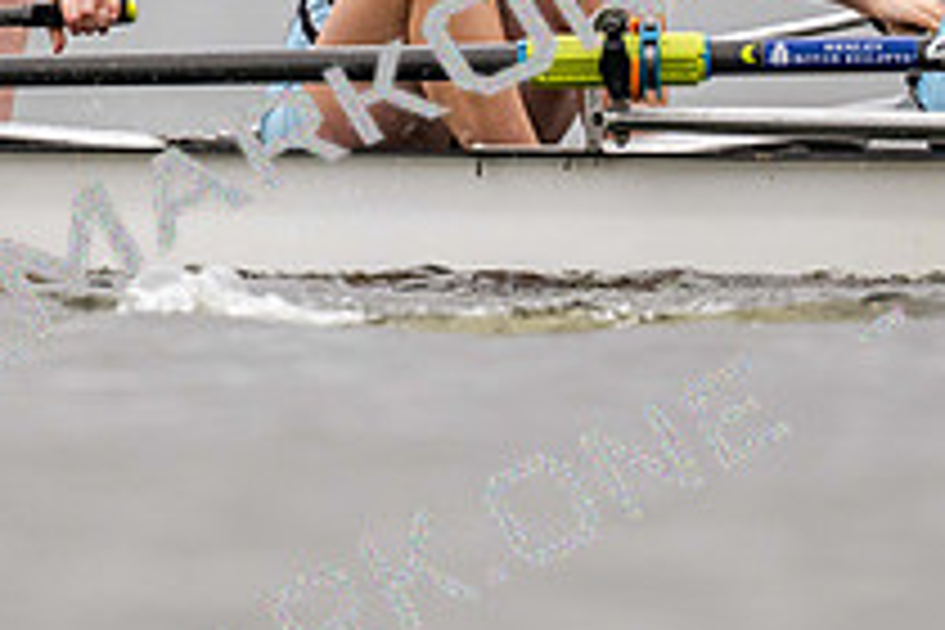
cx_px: 616
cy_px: -128
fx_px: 43440
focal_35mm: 1655
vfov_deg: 0.8
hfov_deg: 1.2
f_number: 4
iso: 900
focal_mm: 600
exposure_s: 1/2000
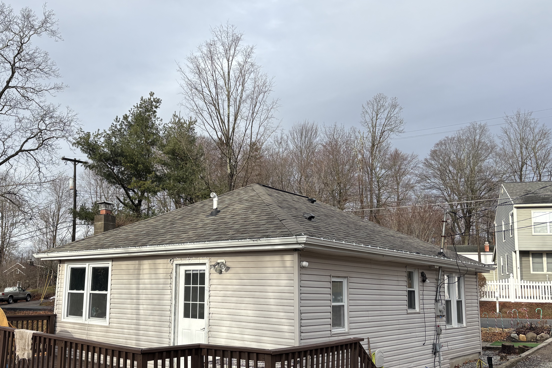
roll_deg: -0.7
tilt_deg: +7.8
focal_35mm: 35
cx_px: 213
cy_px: 215
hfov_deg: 53.9
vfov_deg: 37.7
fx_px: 537
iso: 50
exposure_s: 1/1484
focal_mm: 5.96
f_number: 1.6
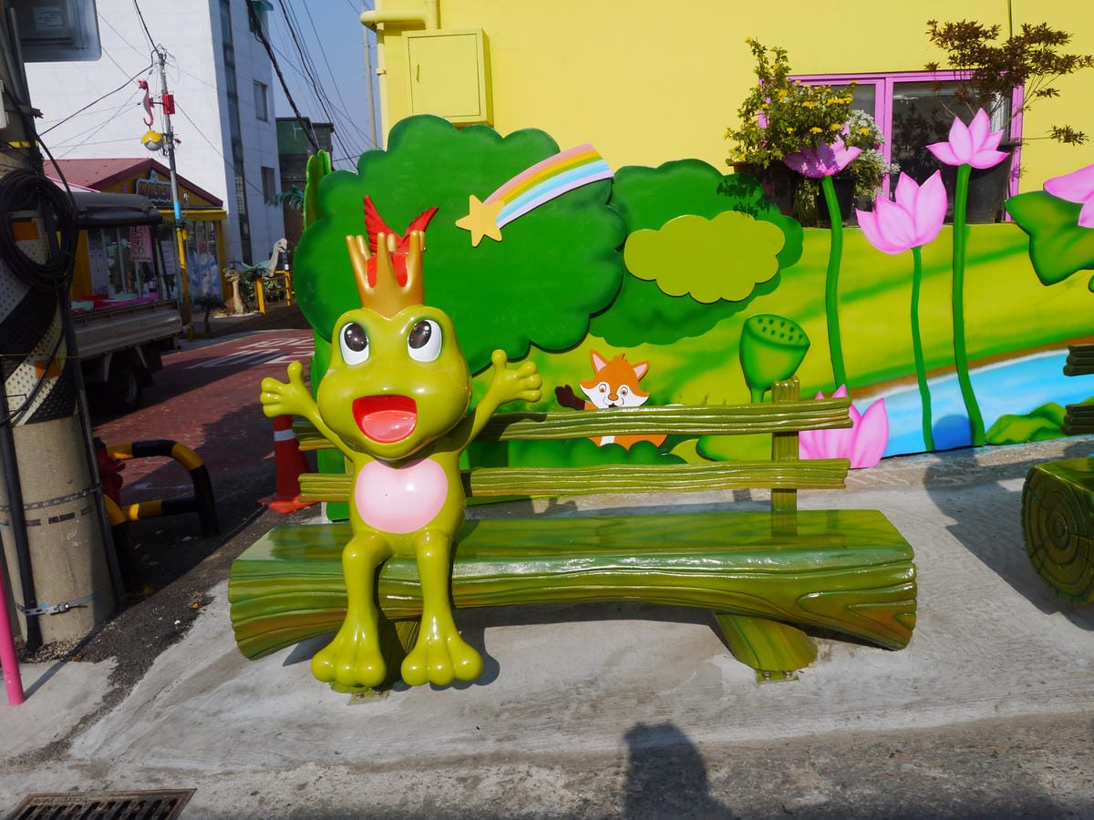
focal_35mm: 28
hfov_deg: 63.4
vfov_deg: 49.7
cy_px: 410
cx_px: 547
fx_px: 885
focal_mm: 14
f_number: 9
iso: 160
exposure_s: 1/500
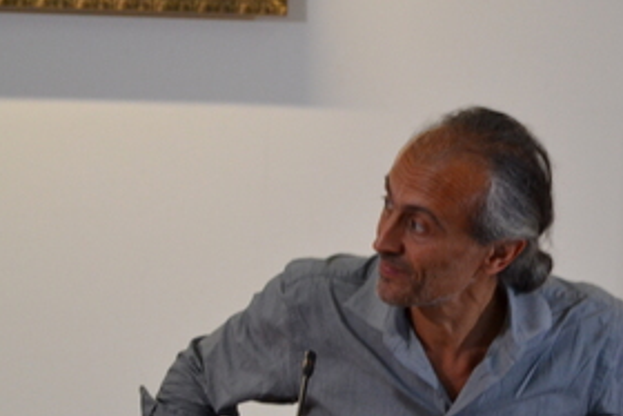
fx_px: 5402
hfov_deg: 6.6
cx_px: 508
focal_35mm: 312
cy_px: 334
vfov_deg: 4.4
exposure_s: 1/60
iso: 2000
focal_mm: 105
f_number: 5.6
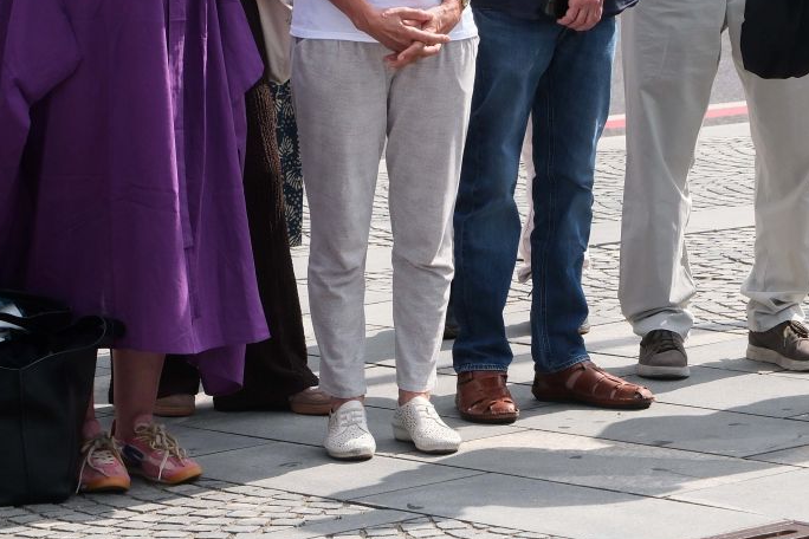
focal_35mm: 187
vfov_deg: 7.3
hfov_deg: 11.0
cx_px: 397
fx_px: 4202
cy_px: -9
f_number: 6.3
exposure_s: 1/1300
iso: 640
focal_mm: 53.2
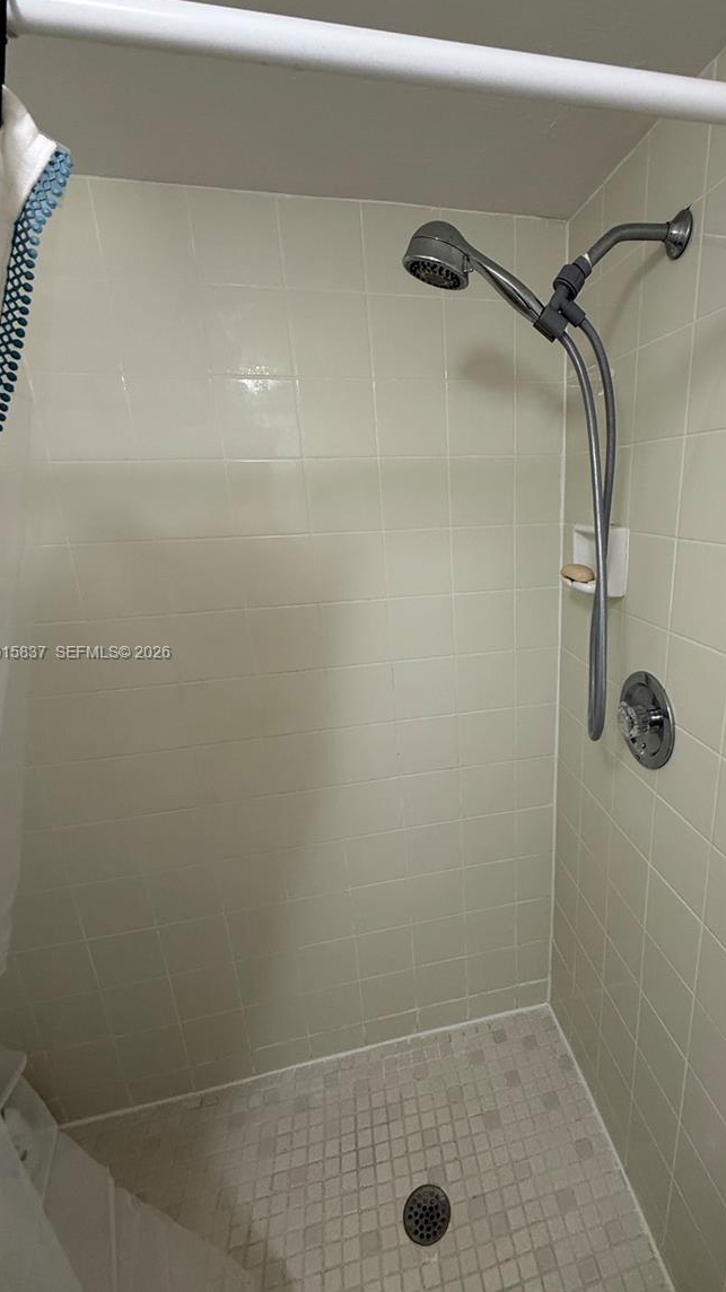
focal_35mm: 16
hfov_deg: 65.7
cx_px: 470
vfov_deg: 99.4
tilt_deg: -16.4
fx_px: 548
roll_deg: +0.8
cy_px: 654
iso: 200
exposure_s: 1/60
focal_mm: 2.22
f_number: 2.2
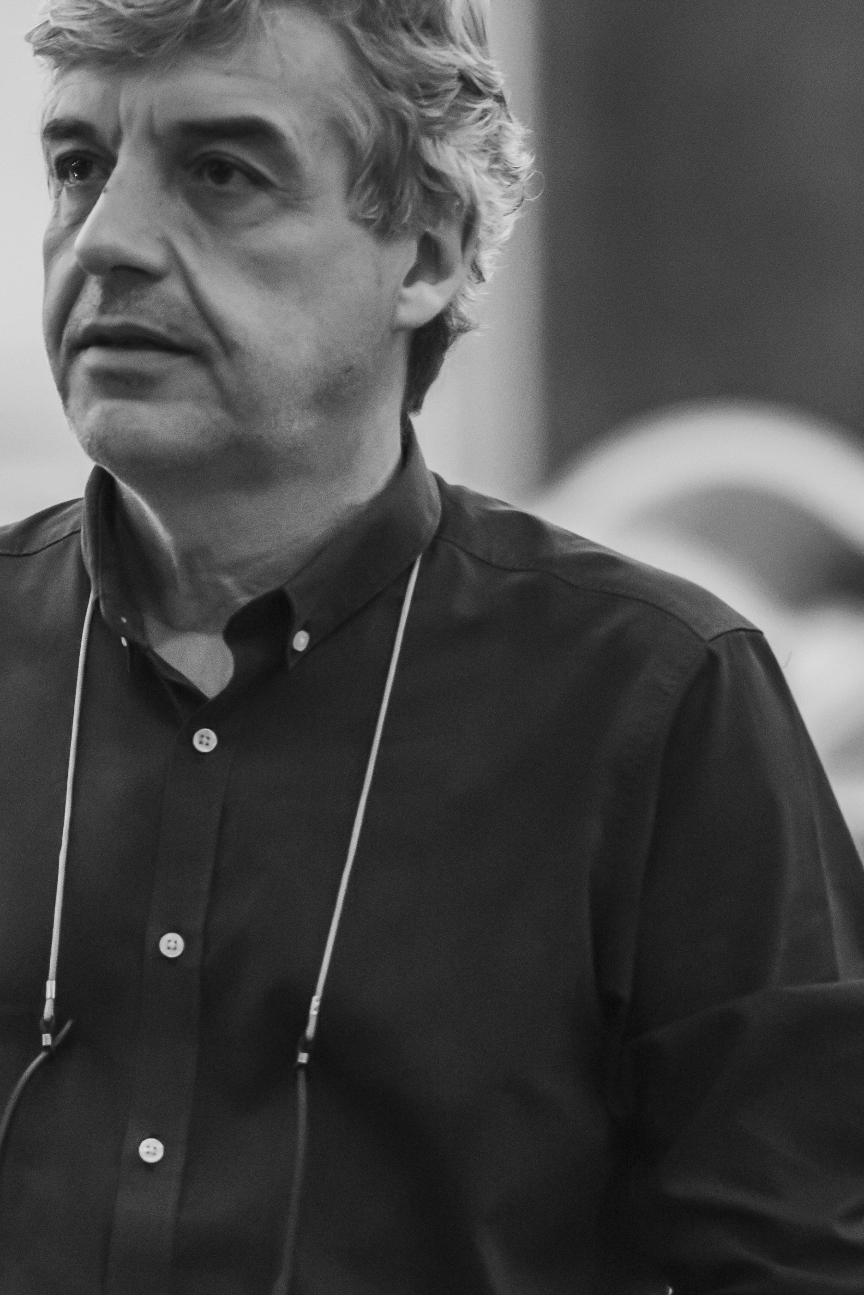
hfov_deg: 3.9
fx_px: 12730
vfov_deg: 5.8
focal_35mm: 354
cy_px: 576
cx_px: 215
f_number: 2.8
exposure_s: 1/125
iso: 2000
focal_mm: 165
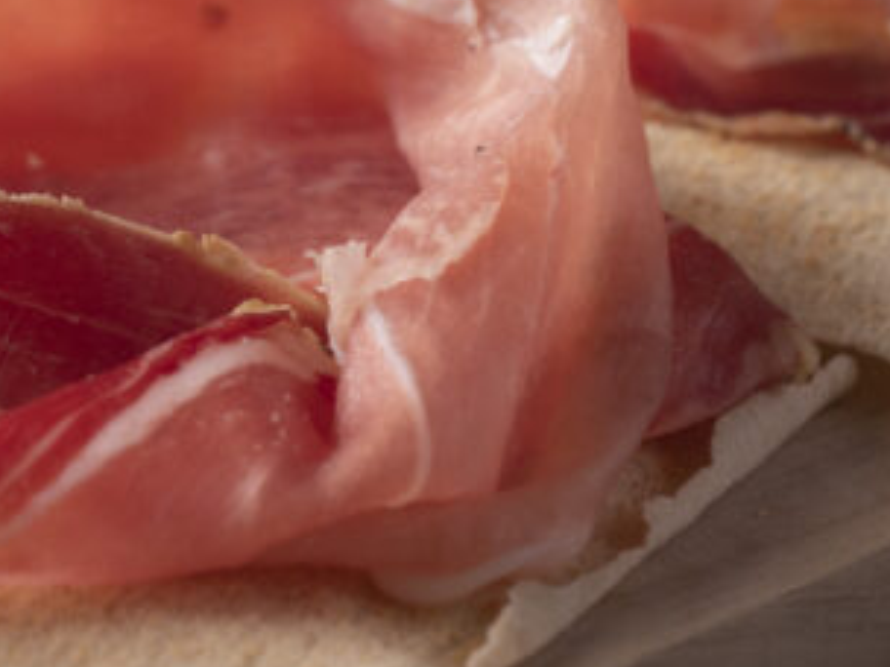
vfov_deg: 7.4
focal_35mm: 202
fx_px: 5194
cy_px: 328
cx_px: 102
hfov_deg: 9.8
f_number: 4
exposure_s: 1/200
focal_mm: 40
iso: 200
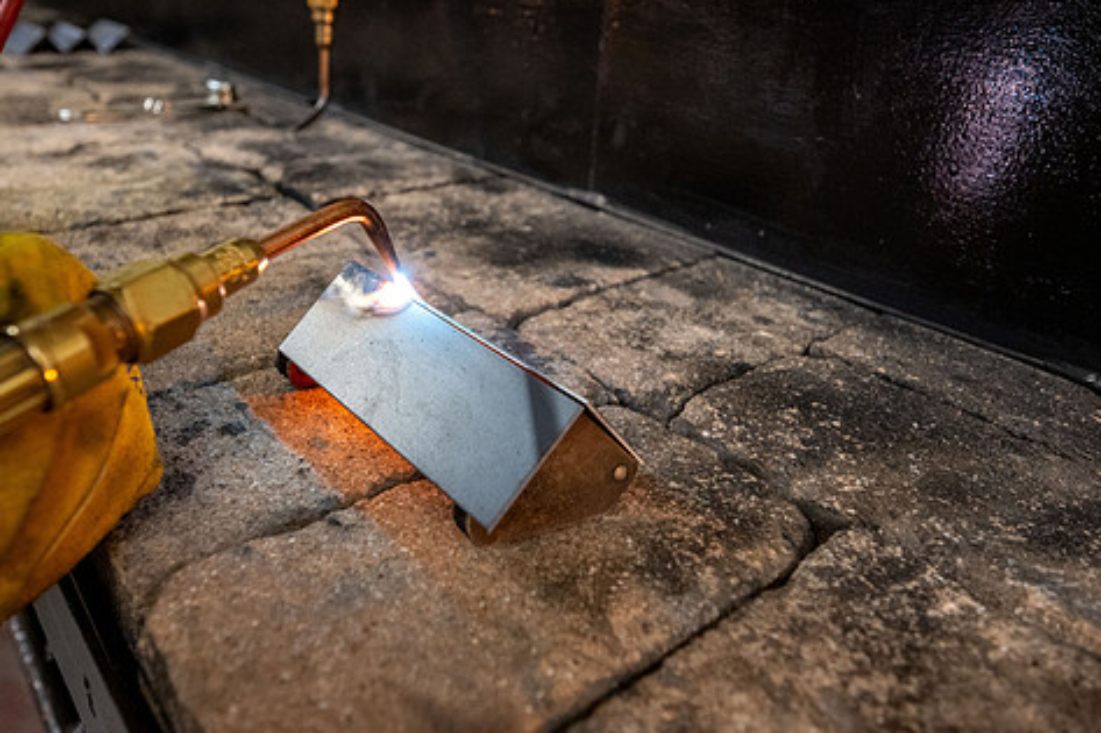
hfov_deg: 67.1
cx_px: 470
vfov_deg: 47.8
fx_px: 825
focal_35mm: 27
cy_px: 327
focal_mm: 22
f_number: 4
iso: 2500
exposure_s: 1/160
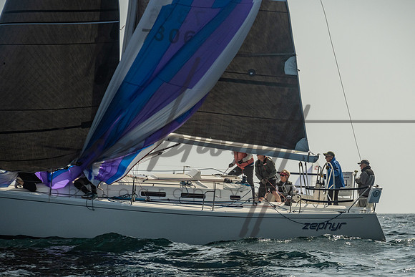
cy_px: 176
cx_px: 266
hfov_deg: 7.9
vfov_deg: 5.3
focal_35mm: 261
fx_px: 3012
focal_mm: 200
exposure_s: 1/2500
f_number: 6.3
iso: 320
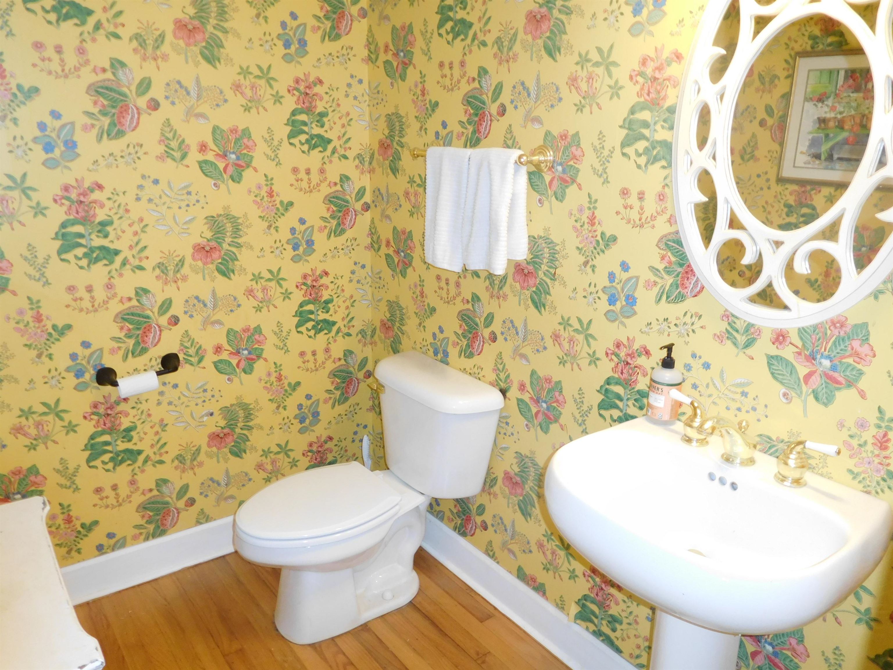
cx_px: 446
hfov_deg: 69.4
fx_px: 645
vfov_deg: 54.9
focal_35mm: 25
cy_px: 335
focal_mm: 4.5
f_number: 3.4
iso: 250
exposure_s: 1/30
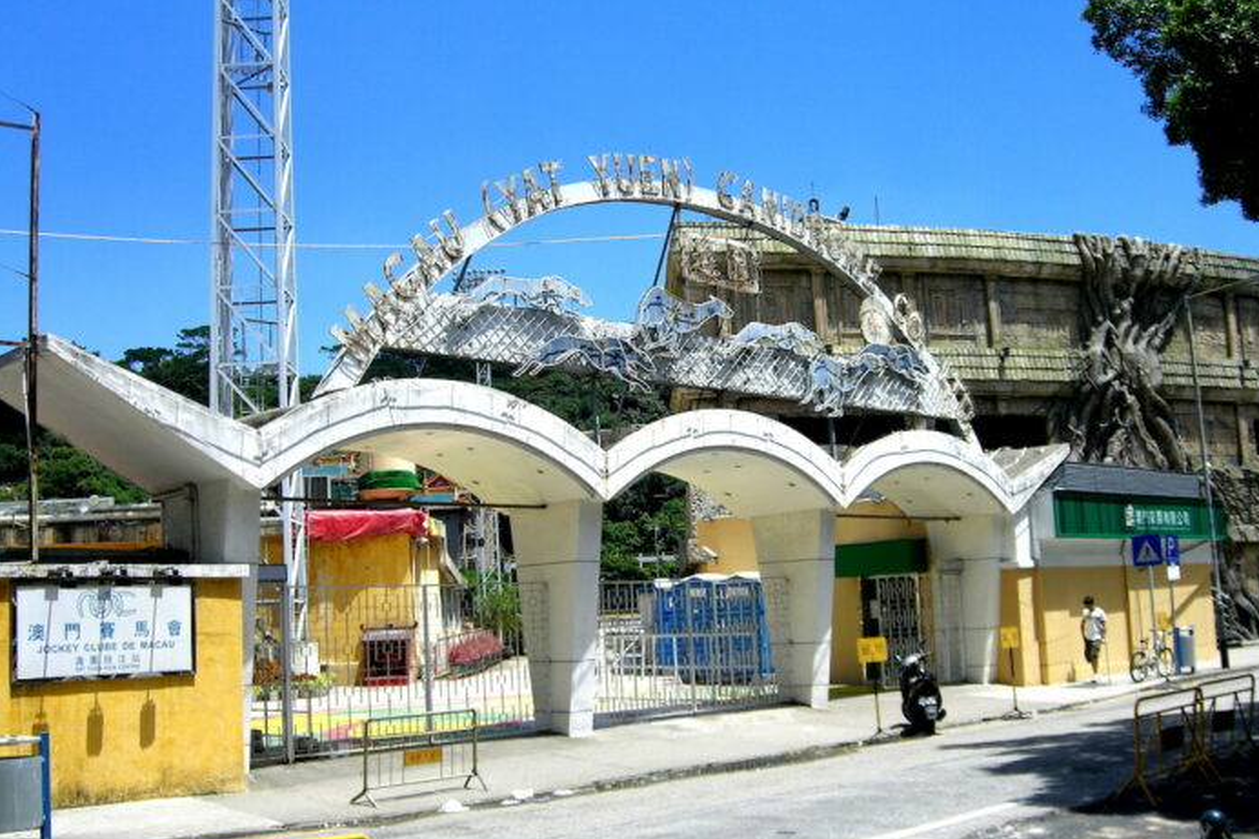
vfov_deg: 33.4
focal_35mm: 40
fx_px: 1398
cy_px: 460
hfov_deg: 48.5
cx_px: 635
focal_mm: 7.9
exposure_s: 1/200
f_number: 8
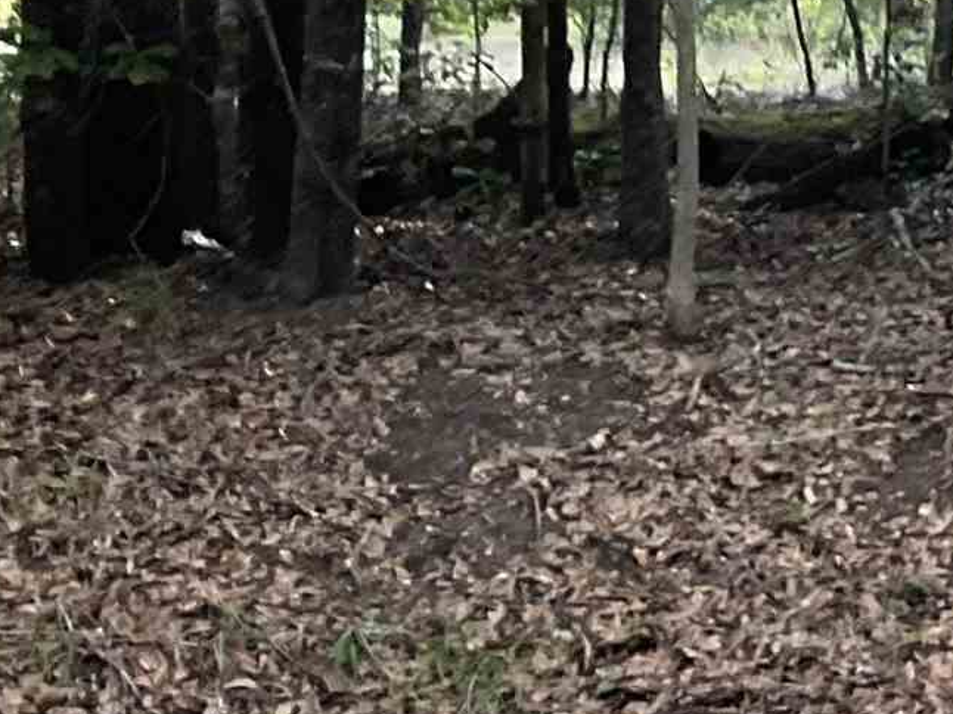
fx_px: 3798
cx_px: 1919
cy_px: 50
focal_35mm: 138
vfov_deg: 10.7
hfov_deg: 12.5
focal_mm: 3
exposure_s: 1/120
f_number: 1.8
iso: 32
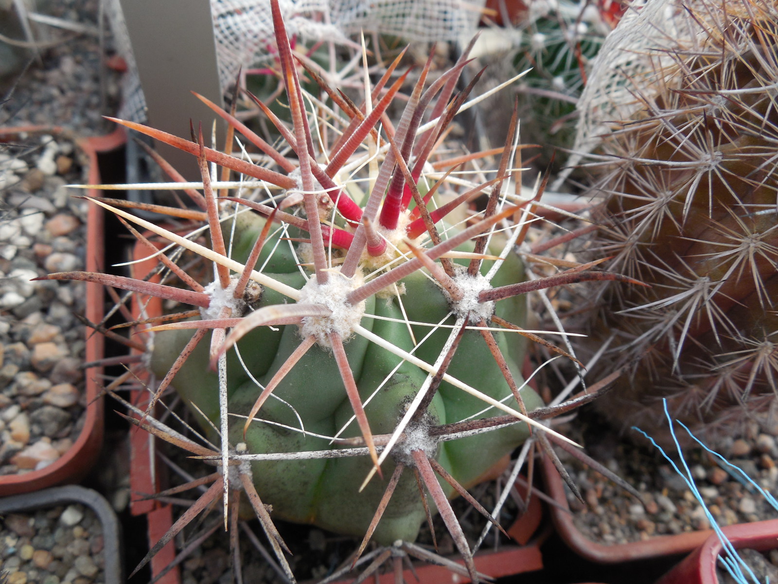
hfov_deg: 58.4
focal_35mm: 31
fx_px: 697
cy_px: 292
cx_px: 389
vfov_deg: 45.4
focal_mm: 5.6
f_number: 3.6
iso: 125
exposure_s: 1/80
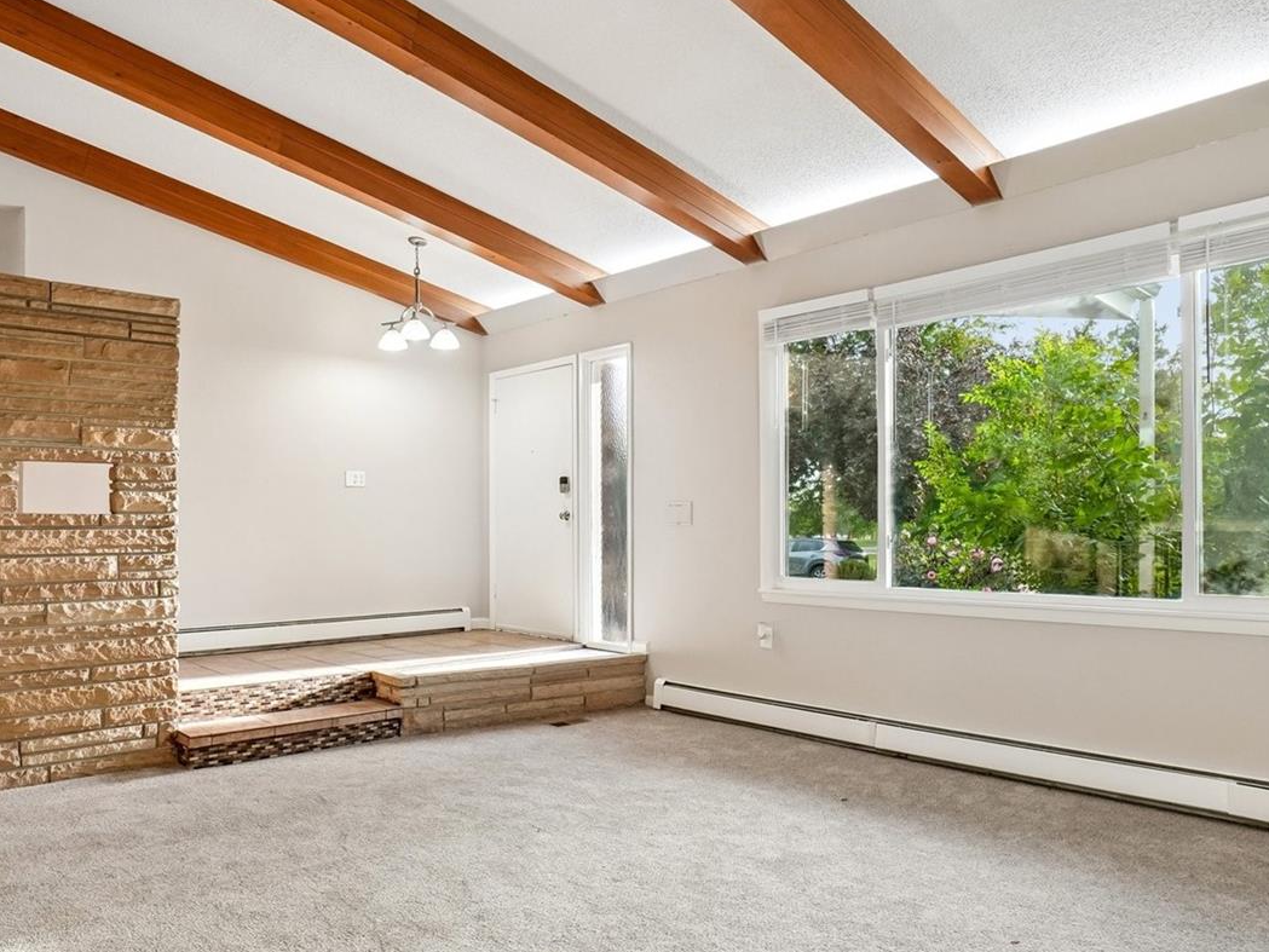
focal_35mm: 22
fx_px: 807
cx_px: 520
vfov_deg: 60.9
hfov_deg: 75.7
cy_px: 541
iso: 400
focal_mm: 10
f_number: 8
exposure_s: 1/40
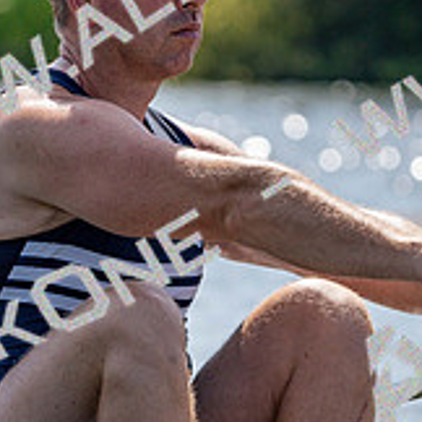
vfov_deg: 2.4
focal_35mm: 739
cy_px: 202
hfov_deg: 2.4
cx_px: 143
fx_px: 10193
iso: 320
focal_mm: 243
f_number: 5.6
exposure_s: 1/2000
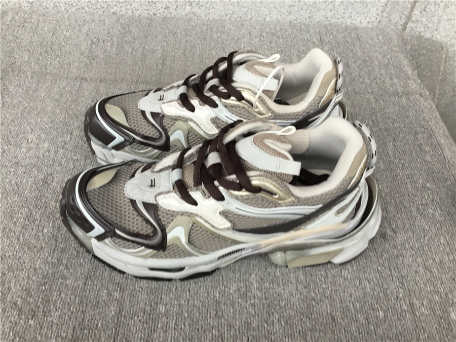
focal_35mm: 31
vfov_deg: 45.4
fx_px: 408
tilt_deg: -48.3
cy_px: 171
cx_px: 228
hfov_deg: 58.4
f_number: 2.4
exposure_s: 1/33
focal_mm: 3.3
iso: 25
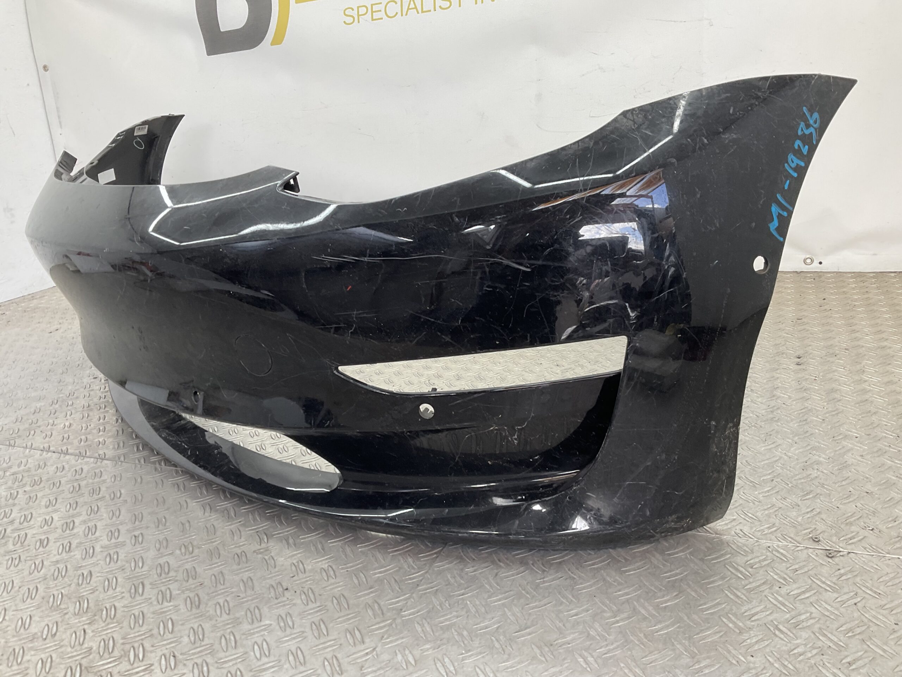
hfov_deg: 61.7
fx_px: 756
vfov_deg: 48.2
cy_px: 338
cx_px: 451
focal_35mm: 29
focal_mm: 3
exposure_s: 1/100
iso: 25
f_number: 1.8
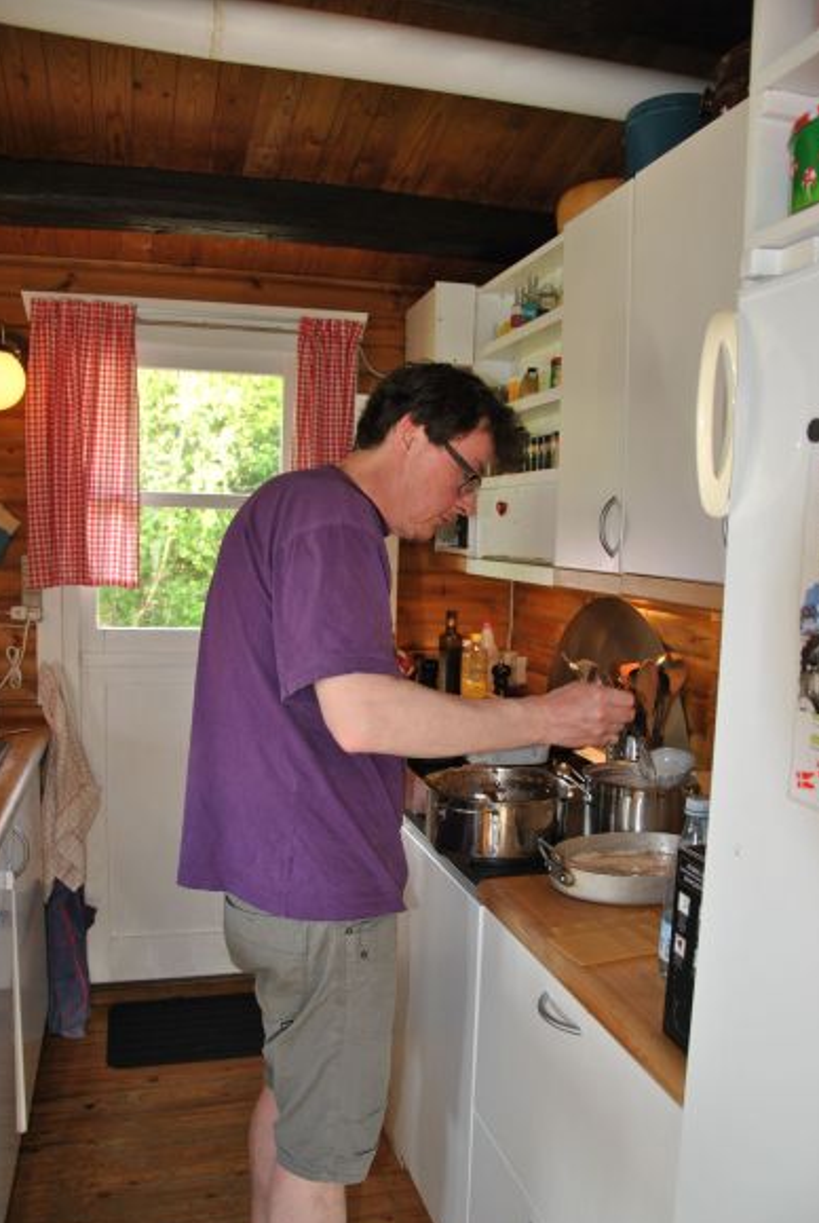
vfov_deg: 65.4
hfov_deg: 46.5
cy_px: 632
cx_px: 414
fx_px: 952
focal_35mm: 28
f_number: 3.5
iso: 200
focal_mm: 18
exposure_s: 1/60
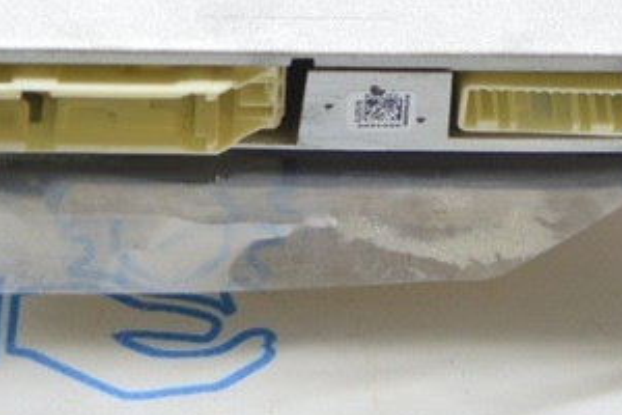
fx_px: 2034
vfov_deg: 11.3
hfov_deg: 17.4
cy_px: -144
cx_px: 247
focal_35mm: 118
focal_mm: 23
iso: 400
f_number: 3.8
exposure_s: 1/40
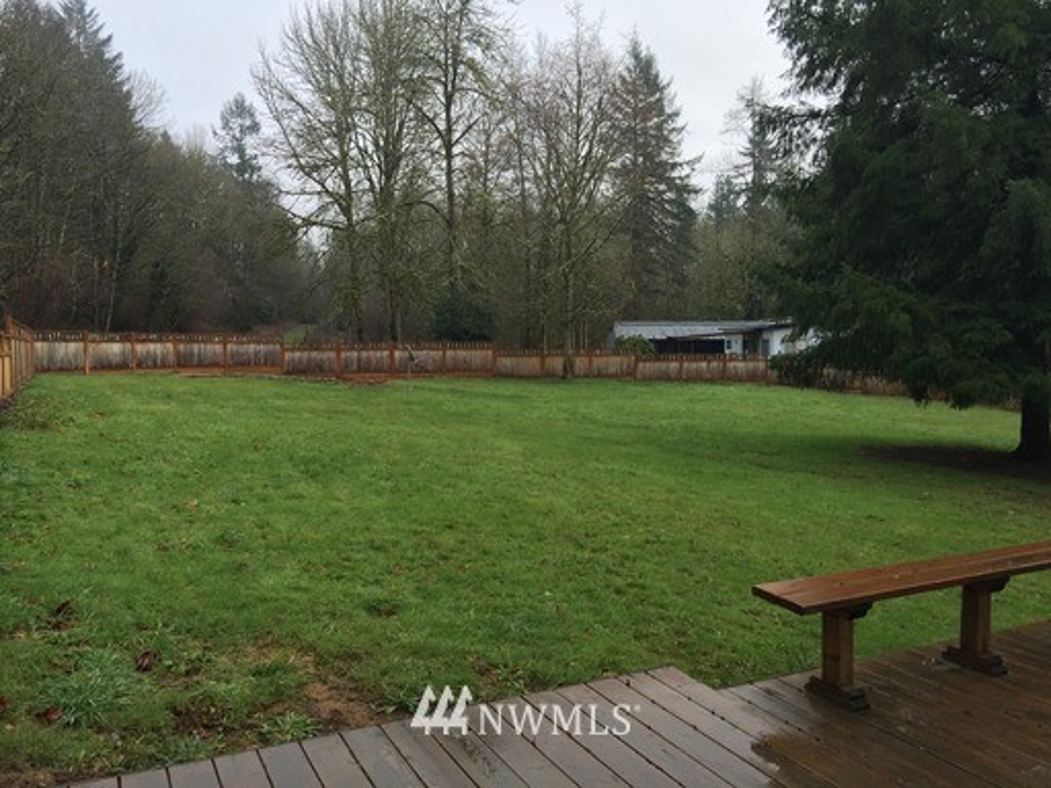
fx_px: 880
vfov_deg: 48.2
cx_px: 526
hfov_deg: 61.7
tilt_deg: -2.8
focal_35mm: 29
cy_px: 394
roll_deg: +1.0
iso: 32
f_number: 2.2
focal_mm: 4.15
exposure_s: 1/183
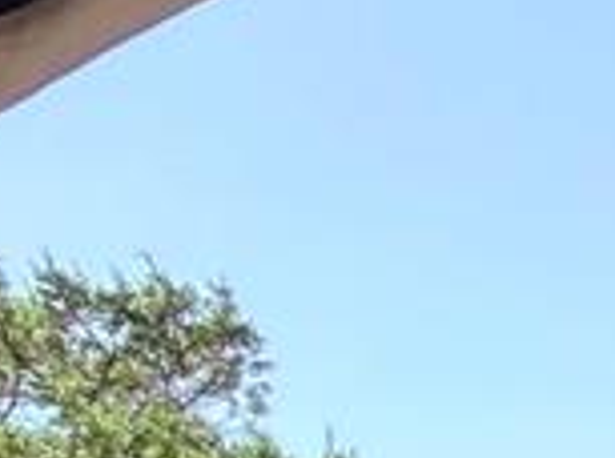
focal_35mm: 94
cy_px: 950
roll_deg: +0.9
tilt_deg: -2.0
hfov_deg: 10.5
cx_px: 1994
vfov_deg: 13.2
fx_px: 1666
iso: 40
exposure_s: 1/760
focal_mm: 2.22
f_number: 2.2
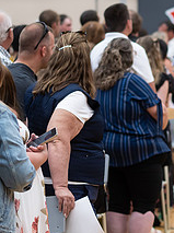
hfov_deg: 6.3
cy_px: 174
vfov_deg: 8.6
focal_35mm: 231
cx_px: 290
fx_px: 1553
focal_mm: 85
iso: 1000
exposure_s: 1/200
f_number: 2.8
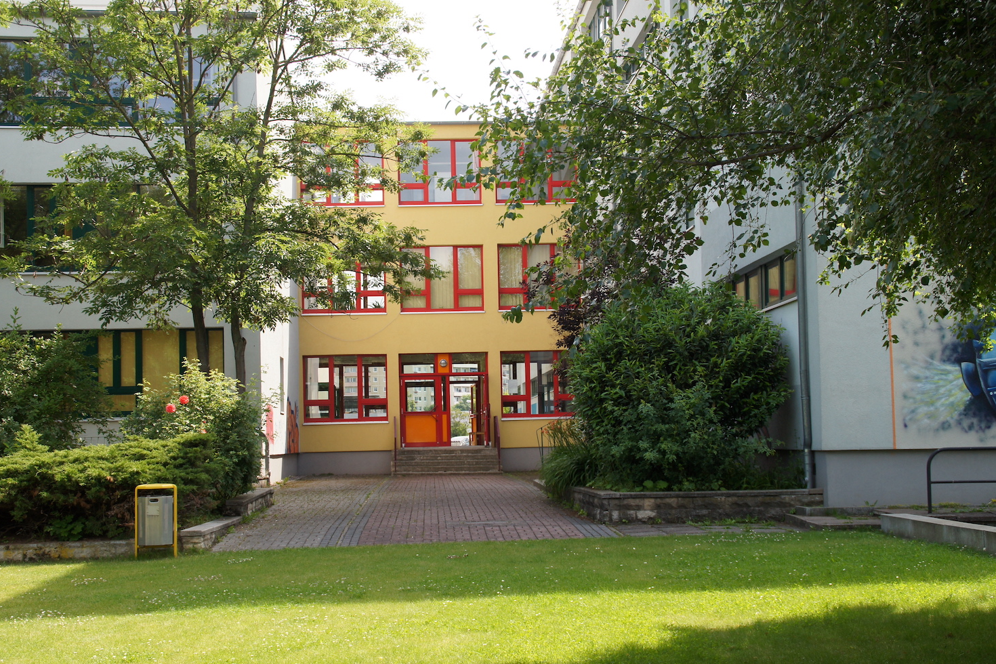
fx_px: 1480
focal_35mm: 54
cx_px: 489
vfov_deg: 25.3
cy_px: 328
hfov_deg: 37.2
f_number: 7.1
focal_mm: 35
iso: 100
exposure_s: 1/160
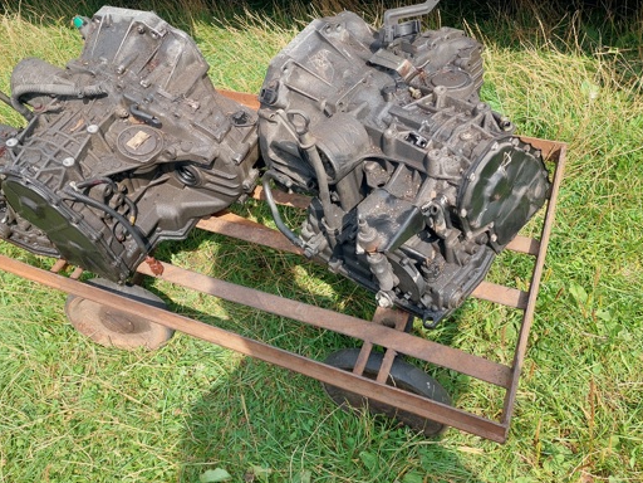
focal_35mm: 30
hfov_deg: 59.9
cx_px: 295
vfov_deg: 46.6
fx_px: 557
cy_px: 197
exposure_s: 1/657
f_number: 1.8
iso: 40
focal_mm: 5.23
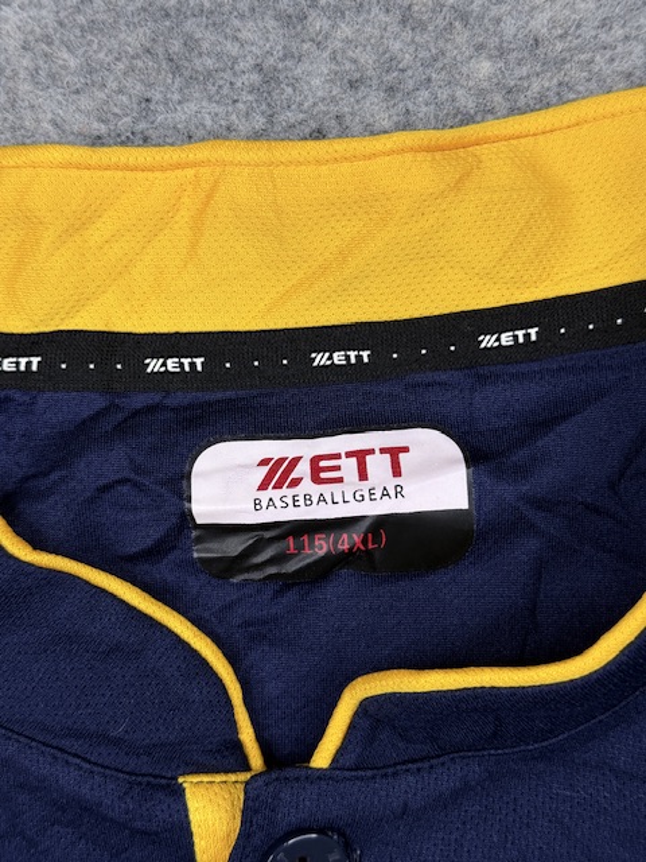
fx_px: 1194
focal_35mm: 48
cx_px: 323
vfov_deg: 39.7
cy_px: 431
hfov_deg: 30.3
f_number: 1.78
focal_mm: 6.76
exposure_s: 1/138
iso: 64
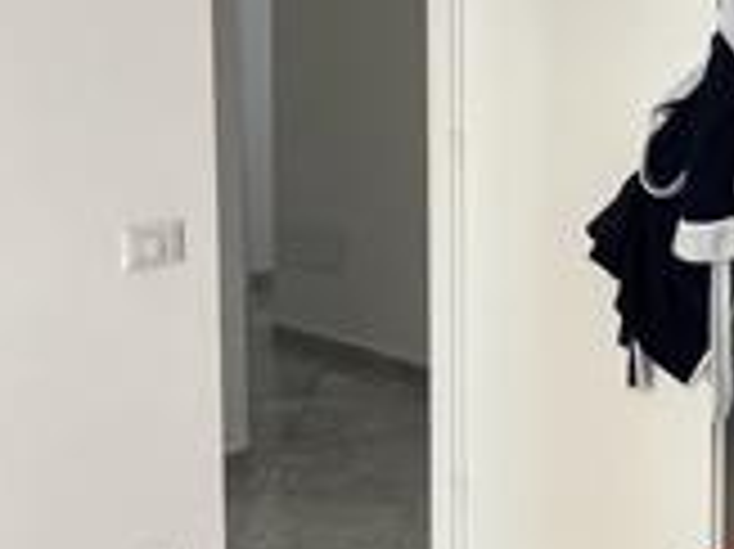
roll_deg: -0.4
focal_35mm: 64
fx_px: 1356
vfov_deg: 22.6
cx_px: 698
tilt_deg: -5.9
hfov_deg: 28.8
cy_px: 117
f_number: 1.8
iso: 200
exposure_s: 1/99
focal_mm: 1.57
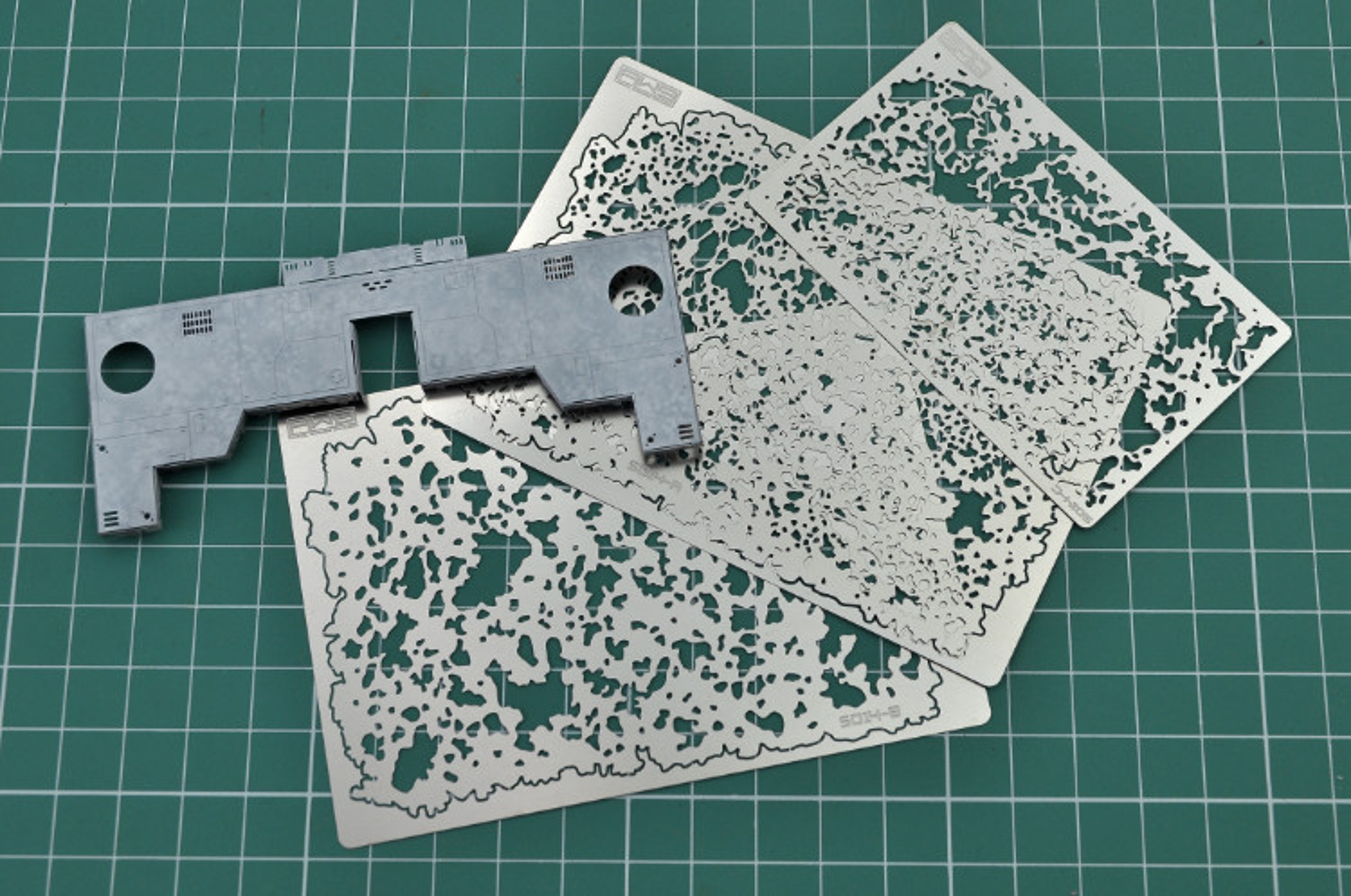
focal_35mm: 54
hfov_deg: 36.9
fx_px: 2024
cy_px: 448
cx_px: 676
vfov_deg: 25.0
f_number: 8
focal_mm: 36
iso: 126
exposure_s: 1/50
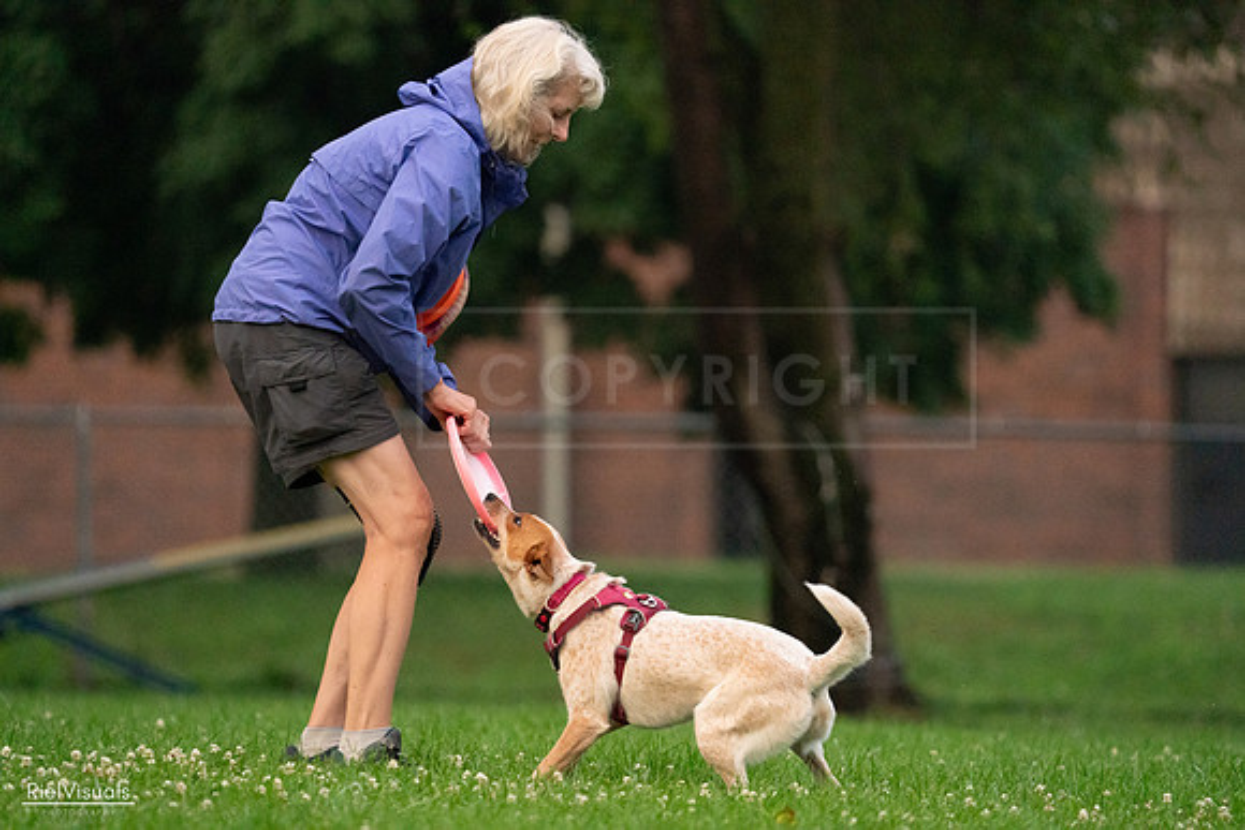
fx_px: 14493
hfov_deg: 4.9
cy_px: 415
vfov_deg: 3.3
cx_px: 622
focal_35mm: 419
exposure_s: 1/2000
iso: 6400
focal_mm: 419
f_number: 6.3
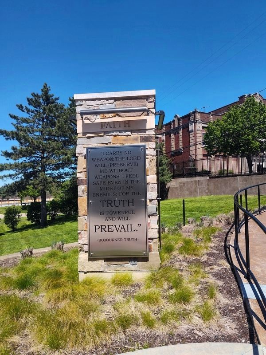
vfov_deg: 73.9
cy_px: 178
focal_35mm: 23
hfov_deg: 58.9
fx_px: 236
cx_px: 133
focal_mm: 5.56
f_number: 1.8
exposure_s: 1/1340
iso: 100
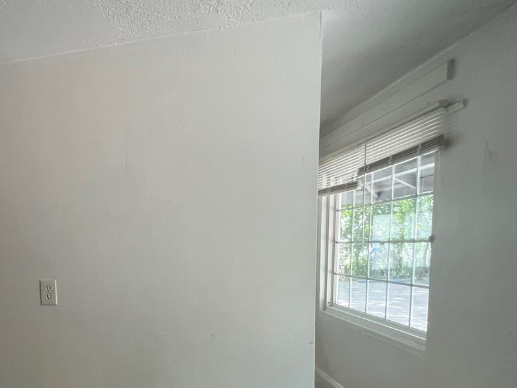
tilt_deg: -5.6
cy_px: 294
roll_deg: +2.3
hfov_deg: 59.3
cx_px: 71
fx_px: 388
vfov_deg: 50.7
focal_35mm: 26
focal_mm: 1.57
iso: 200
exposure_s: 1/99
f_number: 1.8
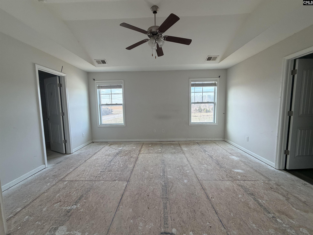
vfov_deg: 85.7
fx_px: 127
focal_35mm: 14
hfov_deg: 102.1
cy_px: 118
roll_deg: +1.5
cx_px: 156
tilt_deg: -6.4
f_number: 2.2
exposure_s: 1/121
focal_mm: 2.22
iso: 160
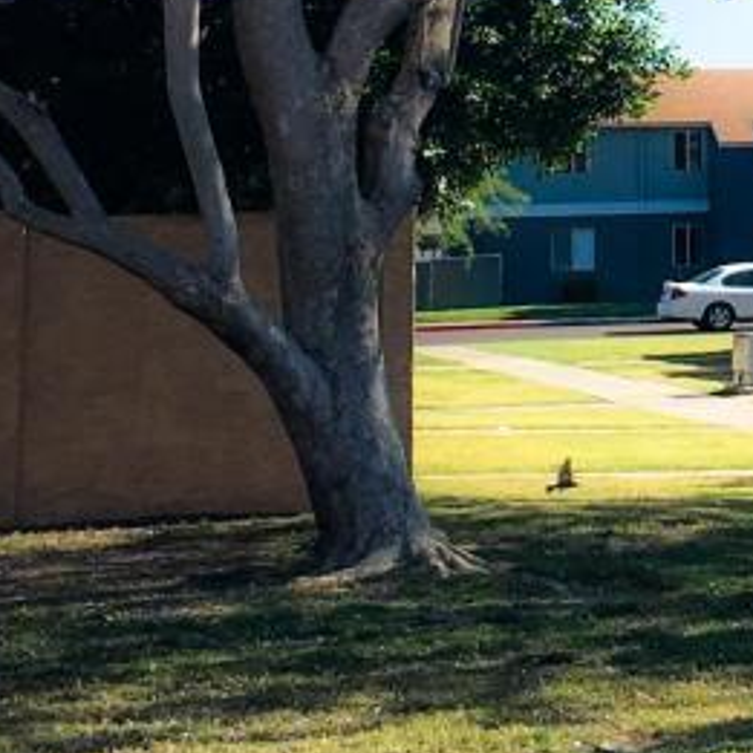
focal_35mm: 134
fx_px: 3298
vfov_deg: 12.5
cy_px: -274
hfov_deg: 12.4
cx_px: 1106
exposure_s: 1/962
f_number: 2.2
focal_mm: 4.15
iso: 25
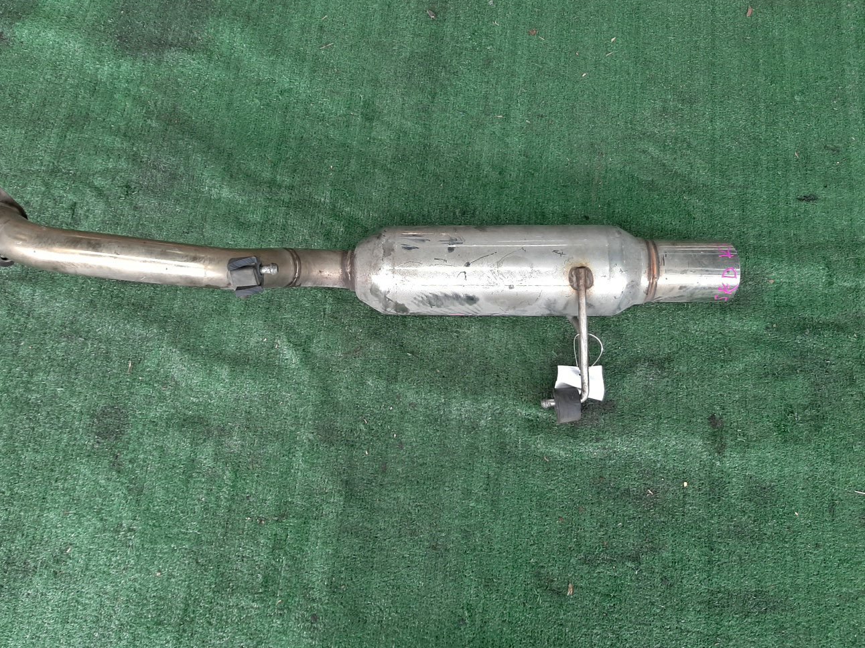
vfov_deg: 48.2
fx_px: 725
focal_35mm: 29
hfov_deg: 61.5
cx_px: 386
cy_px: 314
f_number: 1.7
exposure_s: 1/50
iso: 105
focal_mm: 3.93
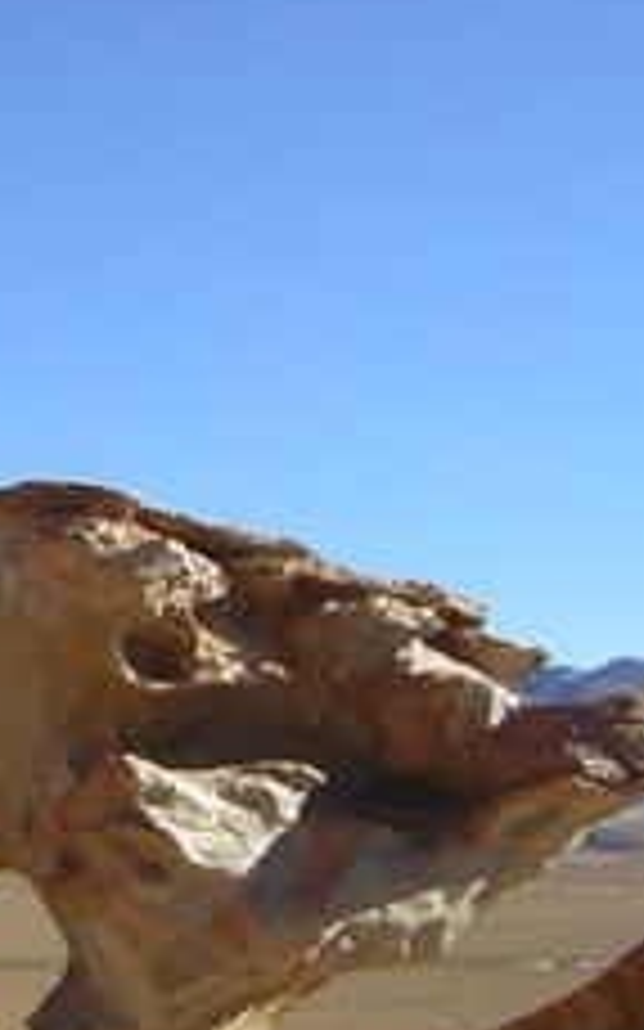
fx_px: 2445
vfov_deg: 23.6
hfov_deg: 14.9
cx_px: 95
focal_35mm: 87
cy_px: 760
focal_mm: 6.1
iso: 50
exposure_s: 1/177
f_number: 5.8
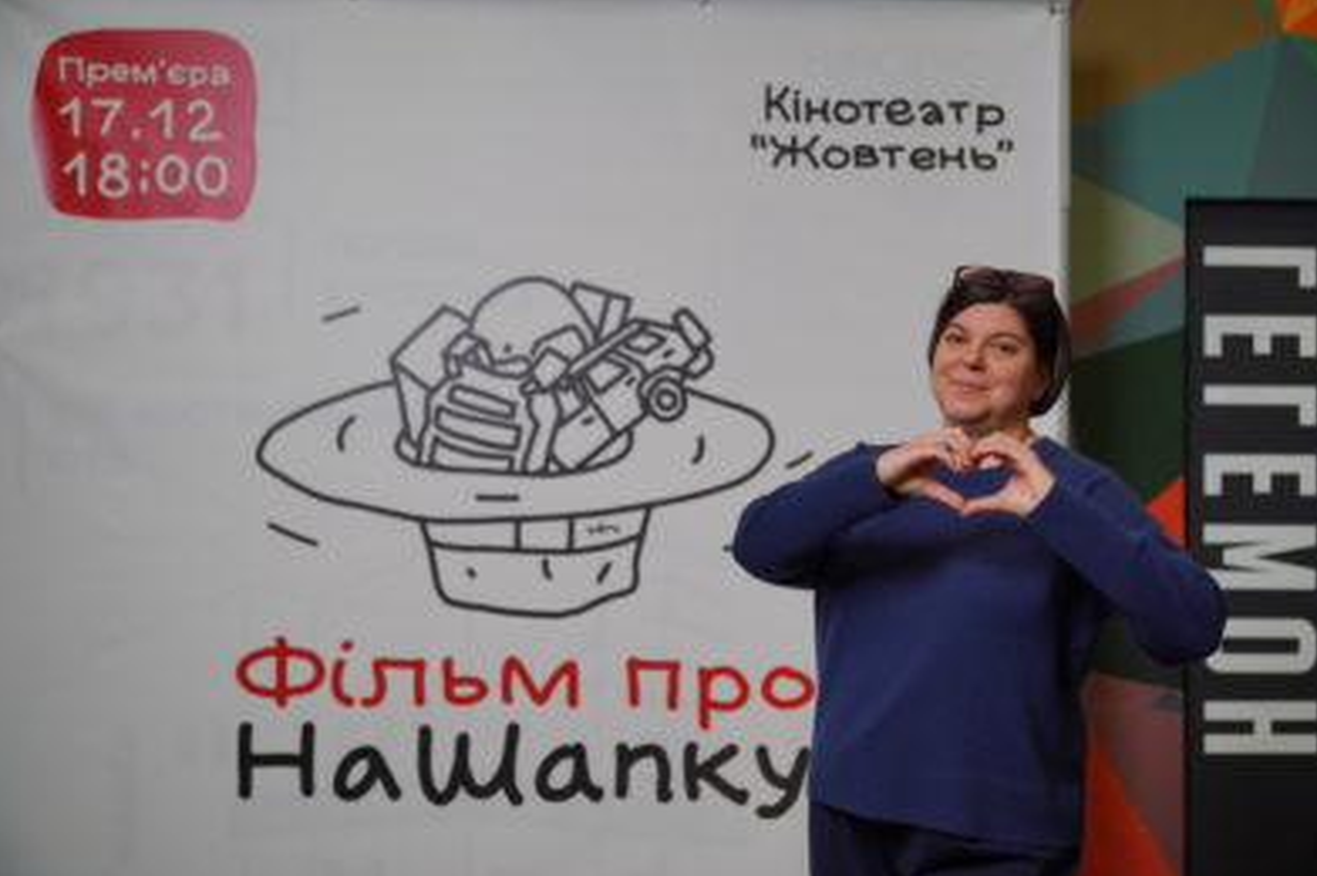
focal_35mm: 42
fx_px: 1535
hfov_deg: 46.4
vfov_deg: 31.8
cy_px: 446
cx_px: 667
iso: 1000
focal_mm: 41
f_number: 2.8
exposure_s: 1/500
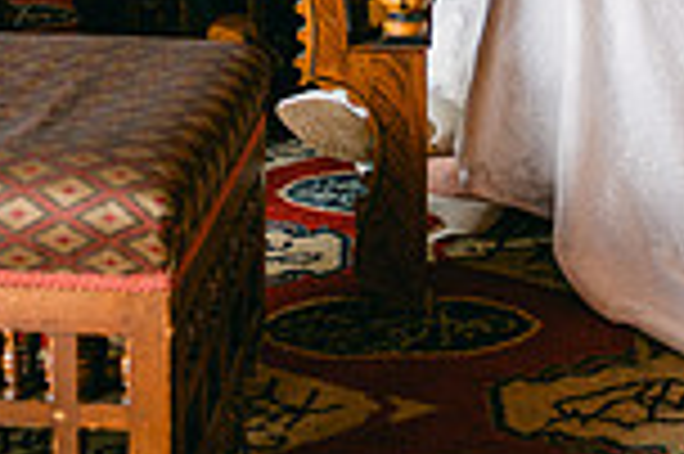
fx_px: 2031
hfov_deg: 19.1
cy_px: -310
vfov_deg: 11.9
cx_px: 410
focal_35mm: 107
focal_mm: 28
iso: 360
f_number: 2.8
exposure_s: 1/125
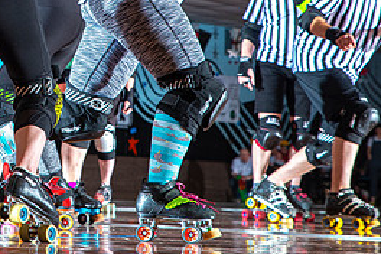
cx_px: 20
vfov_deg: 8.9
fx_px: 1630
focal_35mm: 154
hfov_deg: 13.2
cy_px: 9
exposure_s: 1/160
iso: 640
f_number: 7.1
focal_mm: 70
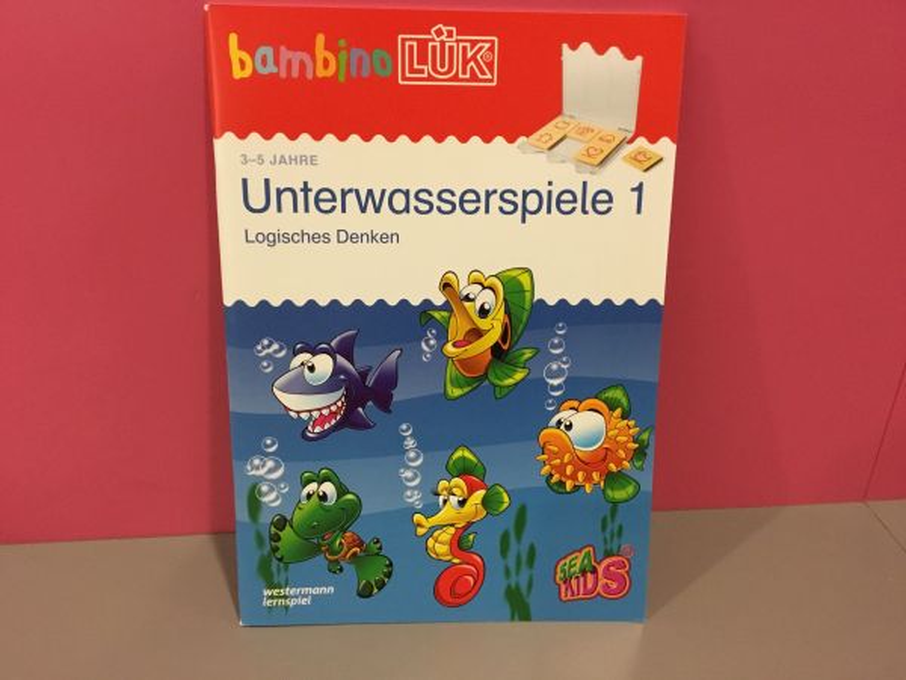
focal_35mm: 31
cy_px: 340
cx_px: 453
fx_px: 811
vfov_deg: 45.4
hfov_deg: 58.4
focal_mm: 3.3
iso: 250
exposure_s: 1/33
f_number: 2.4
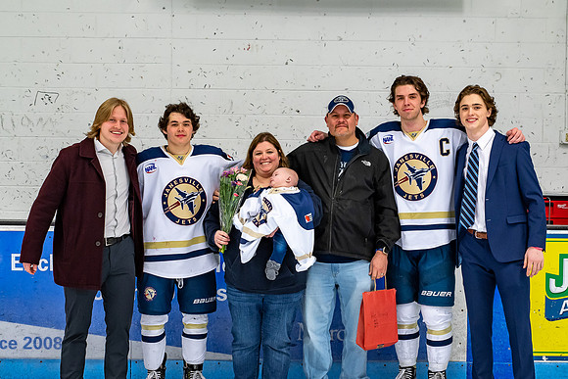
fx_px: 1270
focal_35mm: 80
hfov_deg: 25.2
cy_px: 219
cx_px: 274
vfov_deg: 17.0
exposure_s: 1/250
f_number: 4
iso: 640
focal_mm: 45
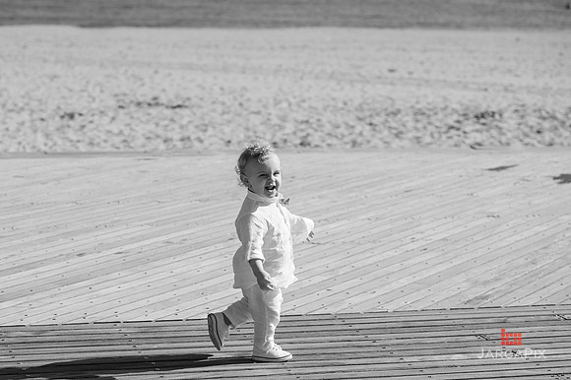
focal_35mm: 111
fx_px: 1754
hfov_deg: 18.5
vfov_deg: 12.4
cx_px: 220
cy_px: 215
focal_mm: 90
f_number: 5
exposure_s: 1/2000
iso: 200
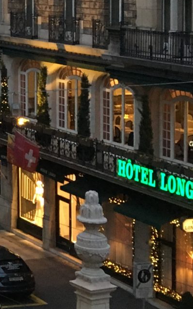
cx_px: -351
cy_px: 3
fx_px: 1035
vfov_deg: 16.6
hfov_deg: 9.0
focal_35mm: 123
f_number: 2.2
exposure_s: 1/33
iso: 125
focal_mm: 4.15
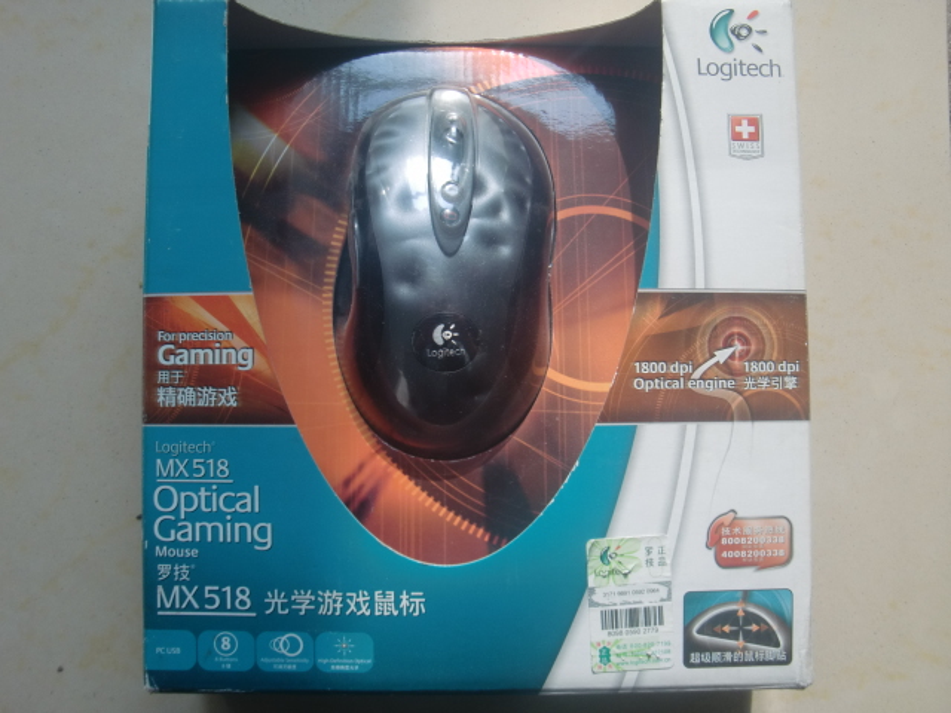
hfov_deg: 49.0
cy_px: 356
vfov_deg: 37.7
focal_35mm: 38
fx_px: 1044
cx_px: 476
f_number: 3.9
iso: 64
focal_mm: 6.66
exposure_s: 1/60
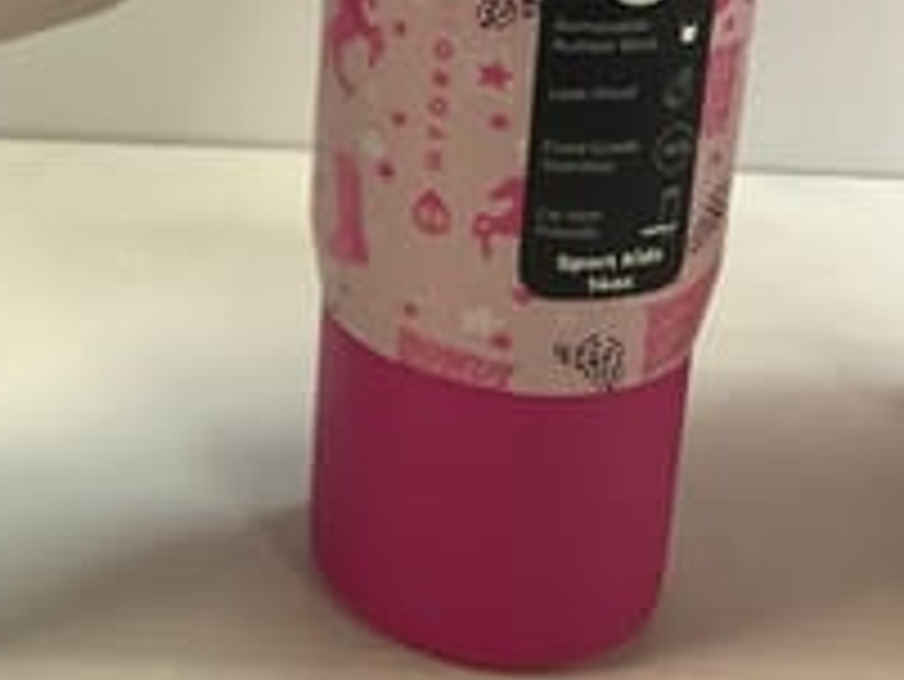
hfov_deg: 24.4
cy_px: -25
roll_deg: +0.4
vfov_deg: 18.6
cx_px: 54
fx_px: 2012
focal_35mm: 77
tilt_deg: -20.9
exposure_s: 1/50
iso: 160
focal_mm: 3.3
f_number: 2.4
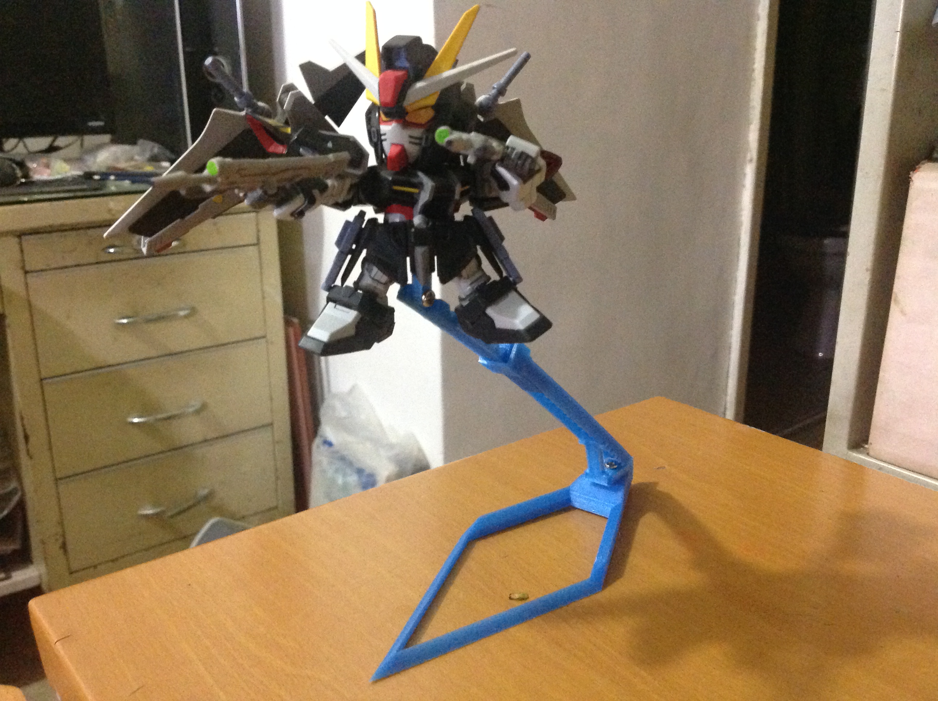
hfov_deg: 52.7
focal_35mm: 35
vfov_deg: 40.6
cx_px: 469
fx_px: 947
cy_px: 350
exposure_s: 1/15
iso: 800
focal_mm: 4.28
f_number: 2.4
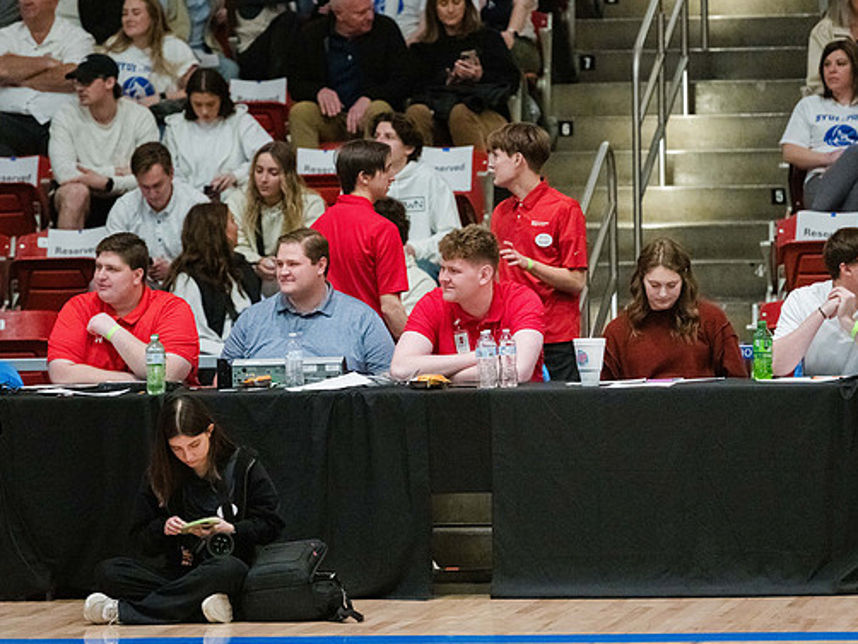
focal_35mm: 200
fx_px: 4960
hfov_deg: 9.9
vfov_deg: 7.4
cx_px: 439
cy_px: 320
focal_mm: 180
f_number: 2.8
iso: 20000
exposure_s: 1/1000
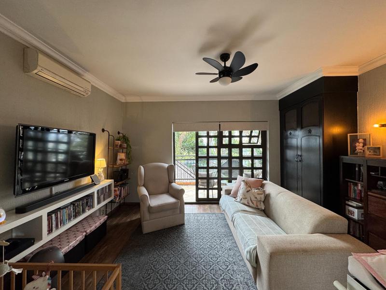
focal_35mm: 14
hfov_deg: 102.1
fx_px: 156
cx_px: 193
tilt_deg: +1.3
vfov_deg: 85.7
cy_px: 145
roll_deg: +0.2
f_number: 2.2
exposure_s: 1/50
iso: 160
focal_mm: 2.22
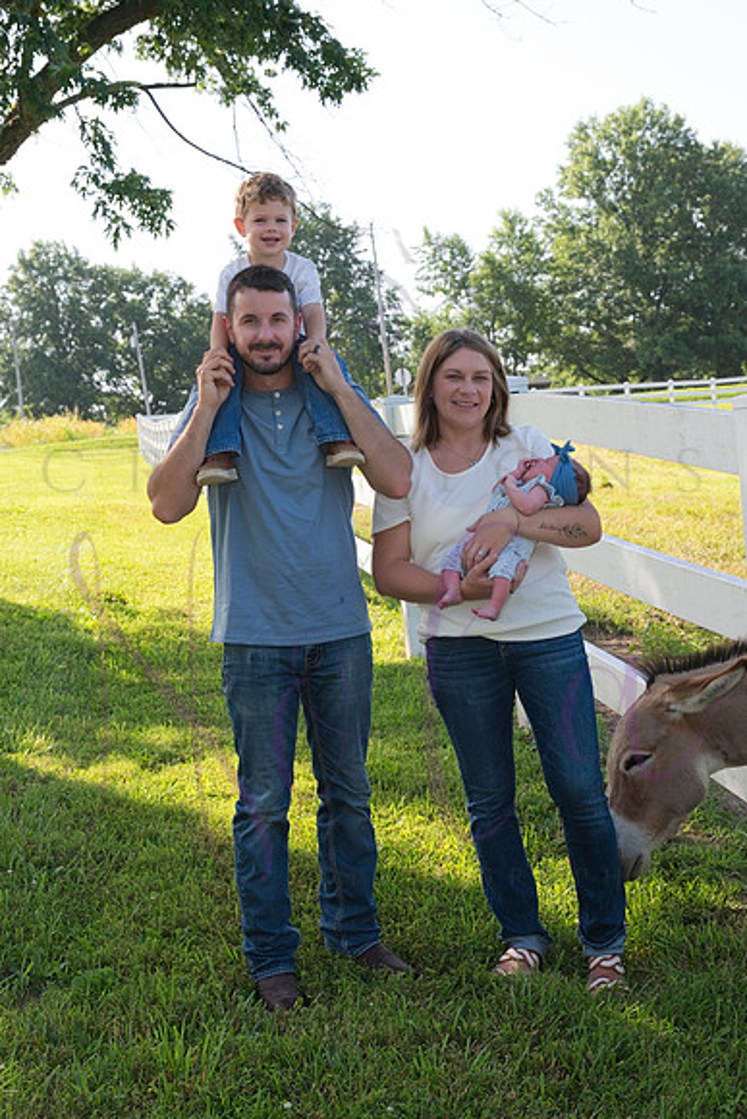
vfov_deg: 39.6
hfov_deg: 27.0
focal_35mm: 50
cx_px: 374
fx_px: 1555
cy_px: 560
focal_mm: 50
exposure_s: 1/320
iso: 400
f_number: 8
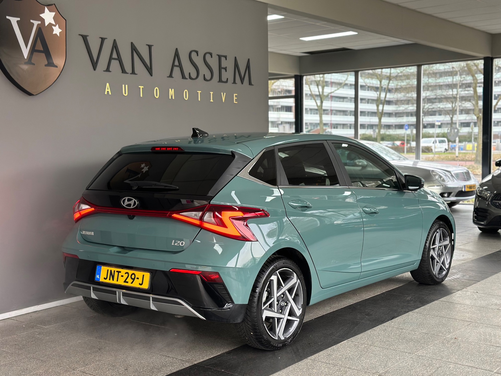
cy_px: 188
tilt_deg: -3.8
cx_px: 250
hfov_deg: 39.7
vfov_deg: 30.3
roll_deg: +0.2
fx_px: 695
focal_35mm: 48
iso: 125
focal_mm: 6.86
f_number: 1.78
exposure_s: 1/125
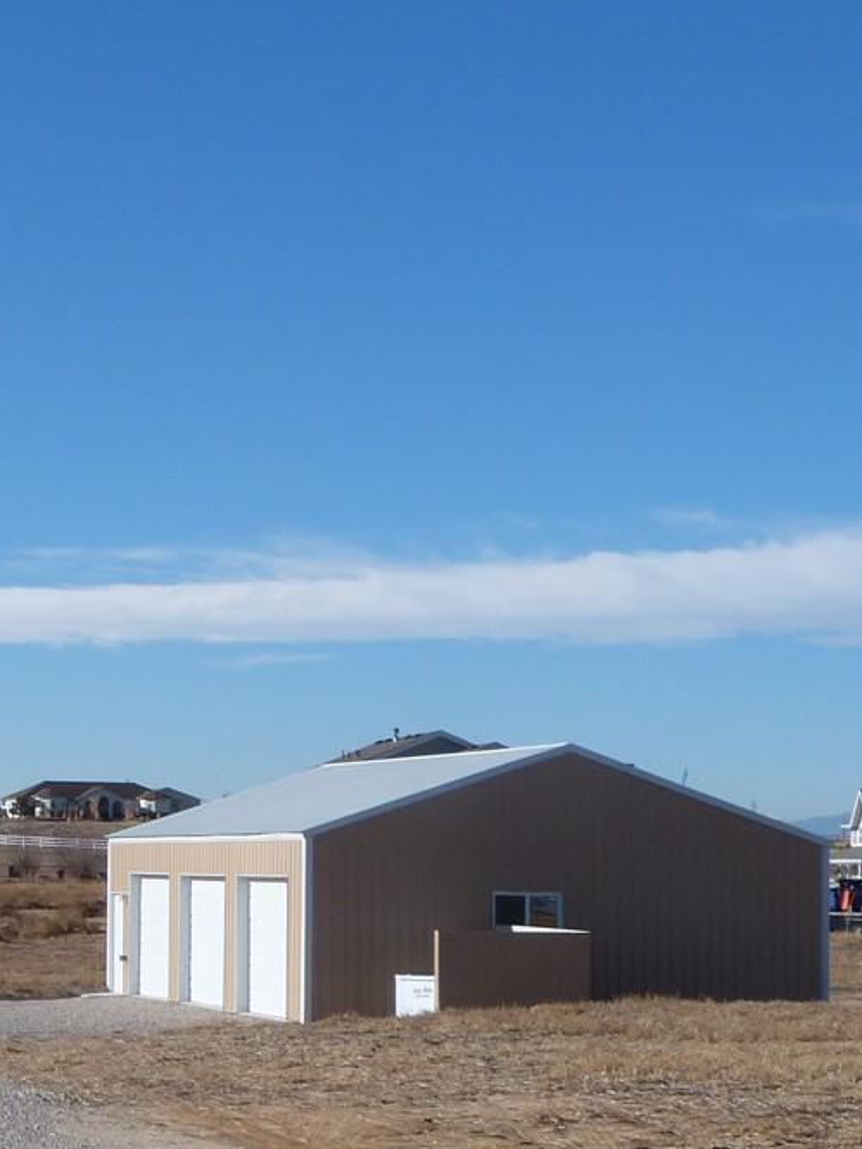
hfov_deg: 15.4
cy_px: 748
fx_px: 2954
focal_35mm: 89
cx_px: -416
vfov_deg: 21.9
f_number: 5.6
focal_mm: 6.7
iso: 80
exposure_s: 1/400
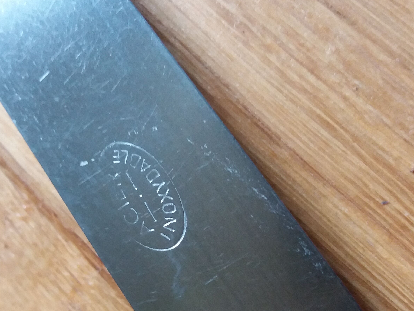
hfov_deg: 38.7
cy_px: 214
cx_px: 158
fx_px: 586
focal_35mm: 49
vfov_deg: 29.4
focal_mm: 3.7
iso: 250
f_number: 1.9
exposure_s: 1/17
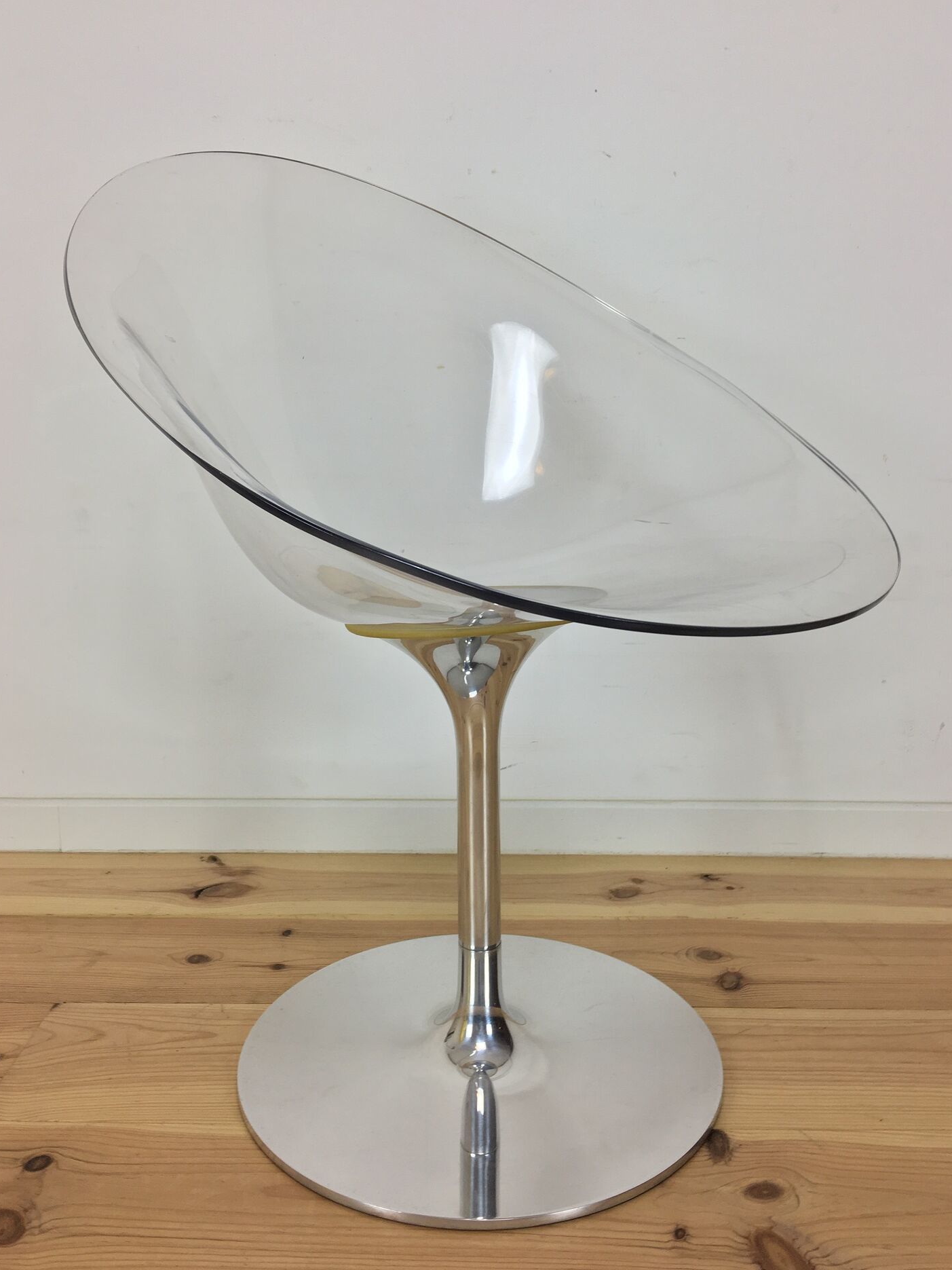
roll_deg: +0.1
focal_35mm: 31
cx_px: 478
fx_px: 1137
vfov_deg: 58.3
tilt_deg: -11.6
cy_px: 602
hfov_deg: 45.4
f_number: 2.2
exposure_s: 1/33
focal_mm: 4.15
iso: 25
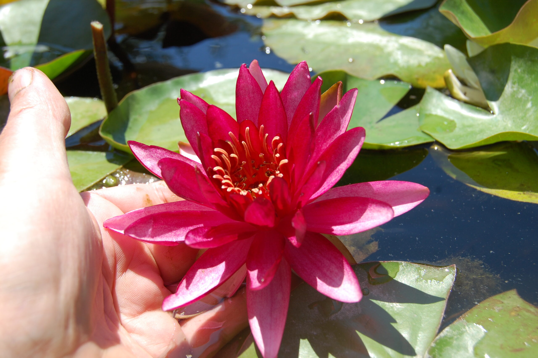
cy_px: 179
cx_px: 269
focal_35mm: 51
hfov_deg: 38.9
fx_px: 761
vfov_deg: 26.4
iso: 200
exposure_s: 1/250
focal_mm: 34
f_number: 8
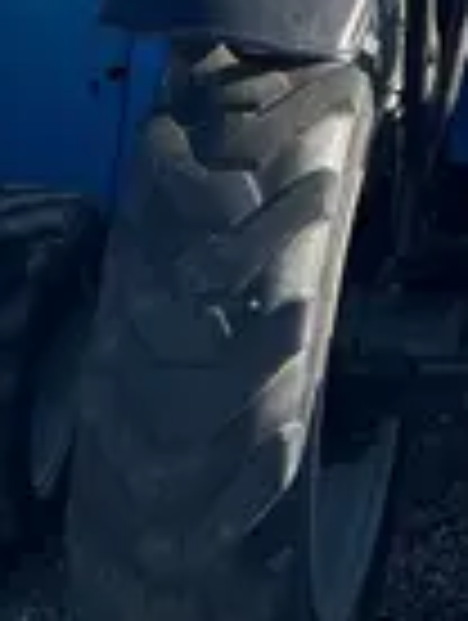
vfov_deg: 11.3
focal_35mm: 138
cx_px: 976
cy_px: -965
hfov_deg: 9.9
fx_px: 2480
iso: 32
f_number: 1.6
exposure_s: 1/2398
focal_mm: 4.2
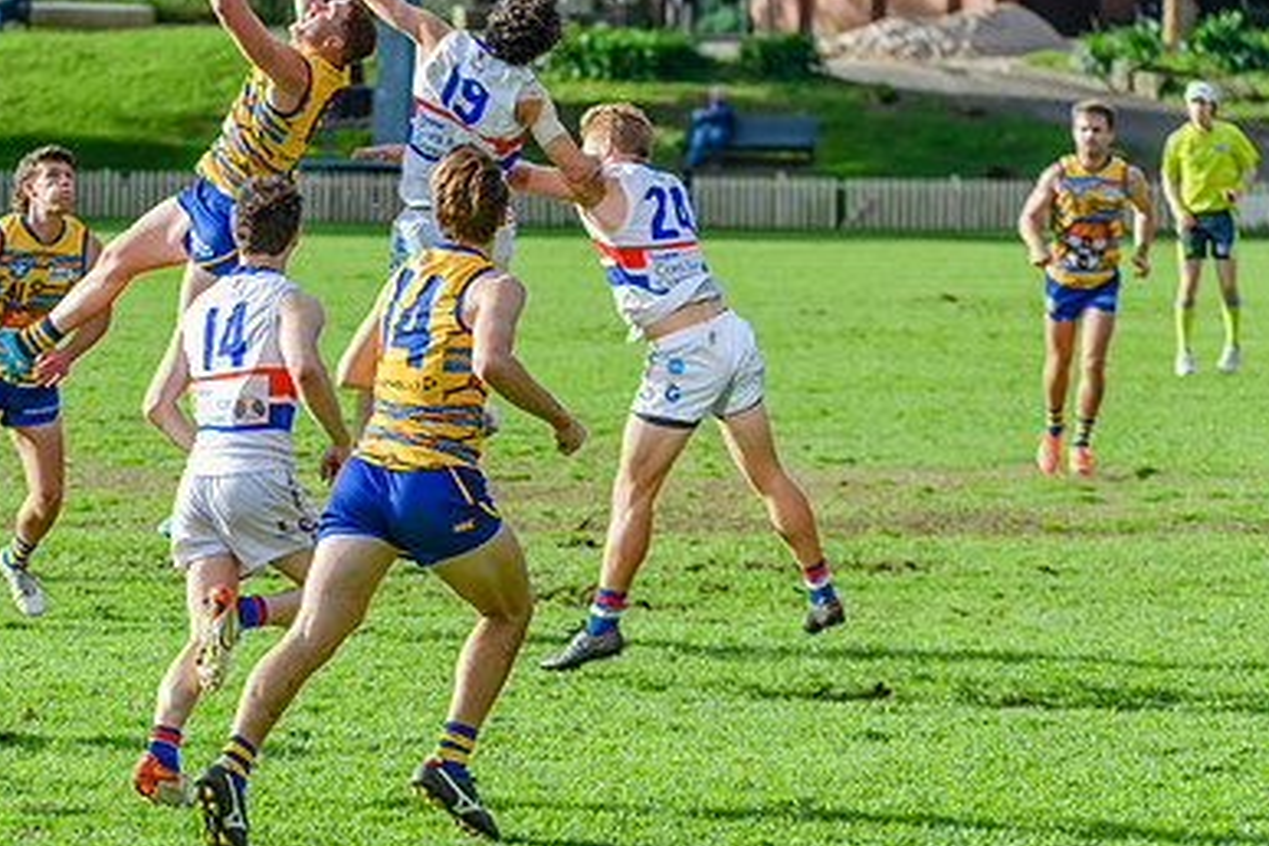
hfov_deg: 8.3
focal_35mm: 249
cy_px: 313
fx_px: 8777
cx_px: 276
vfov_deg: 5.5
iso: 800
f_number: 6.3
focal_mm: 150
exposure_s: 1/1600
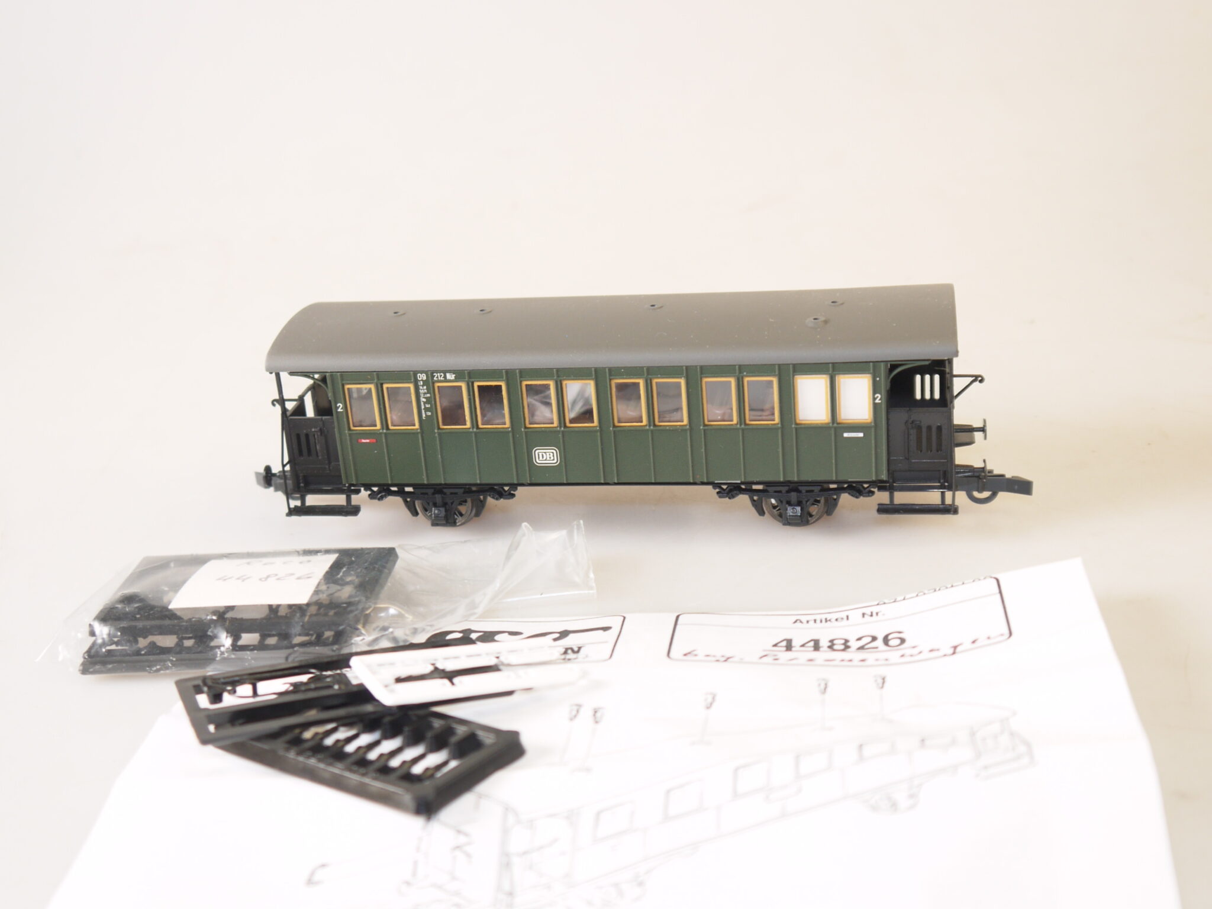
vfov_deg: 28.6
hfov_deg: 37.5
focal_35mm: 51
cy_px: 454
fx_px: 1786
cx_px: 606
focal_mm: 18
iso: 100
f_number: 4.1
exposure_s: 1/40
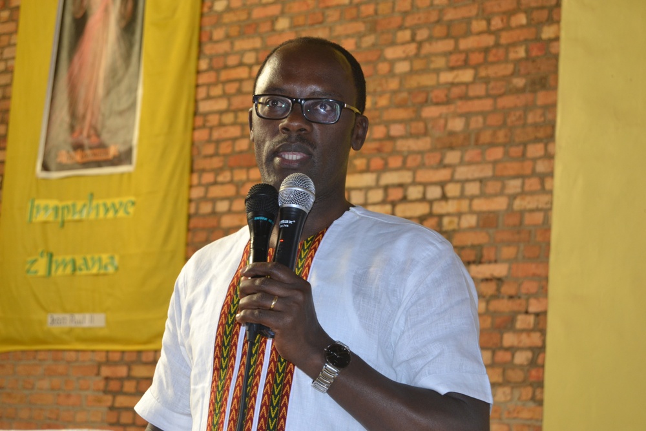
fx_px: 1481
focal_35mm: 82
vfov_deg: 16.6
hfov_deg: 24.6
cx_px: 323
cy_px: 216
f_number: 5.6
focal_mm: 55
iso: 800
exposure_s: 1/60
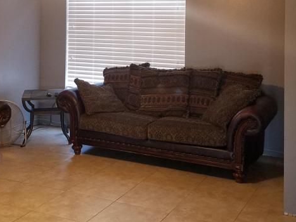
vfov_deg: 24.7
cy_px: 10
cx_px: 125
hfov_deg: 33.7
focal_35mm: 57
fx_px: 487
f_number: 1.7
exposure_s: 1/40
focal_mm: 4.2
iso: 160
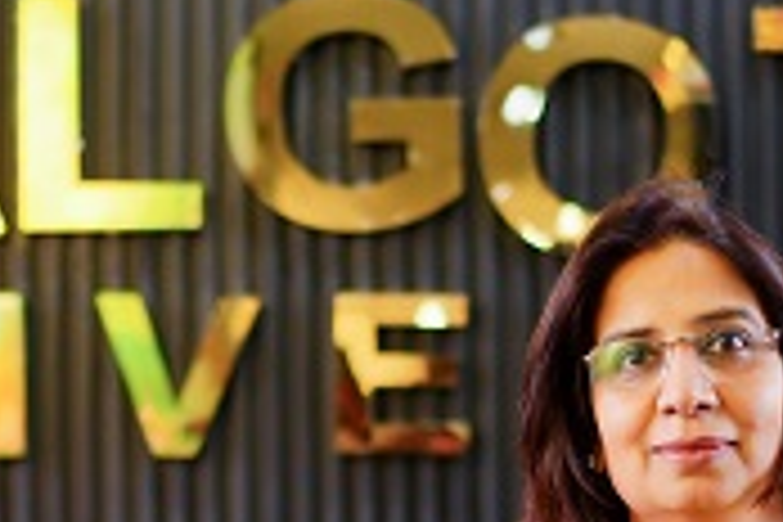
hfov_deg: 16.9
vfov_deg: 11.3
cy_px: 477
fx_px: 2632
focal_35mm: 121
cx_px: 261
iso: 400
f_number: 1.8
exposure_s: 1/250
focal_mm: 35
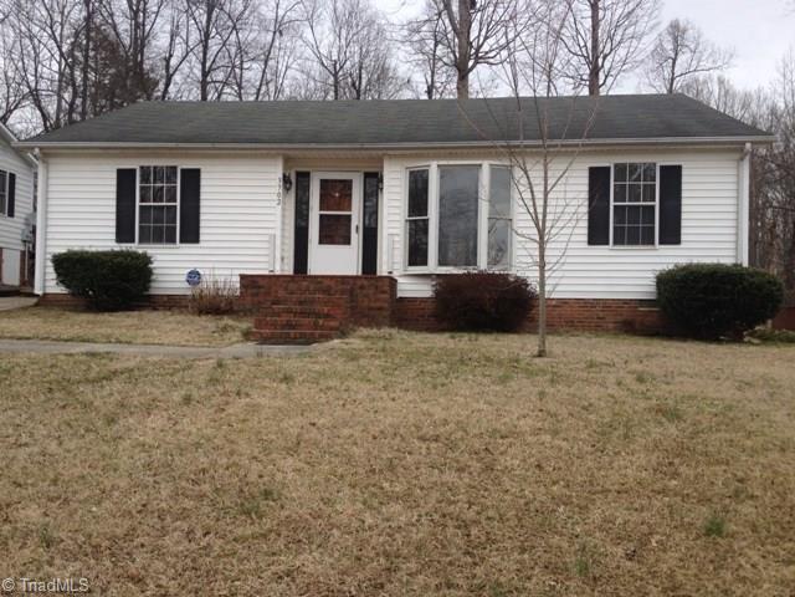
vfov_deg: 40.7
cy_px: 298
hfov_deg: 52.6
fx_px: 804
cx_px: 398
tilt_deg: -1.1
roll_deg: -0.3
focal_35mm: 35
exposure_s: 1/1151
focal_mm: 4.28
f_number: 2.4
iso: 50
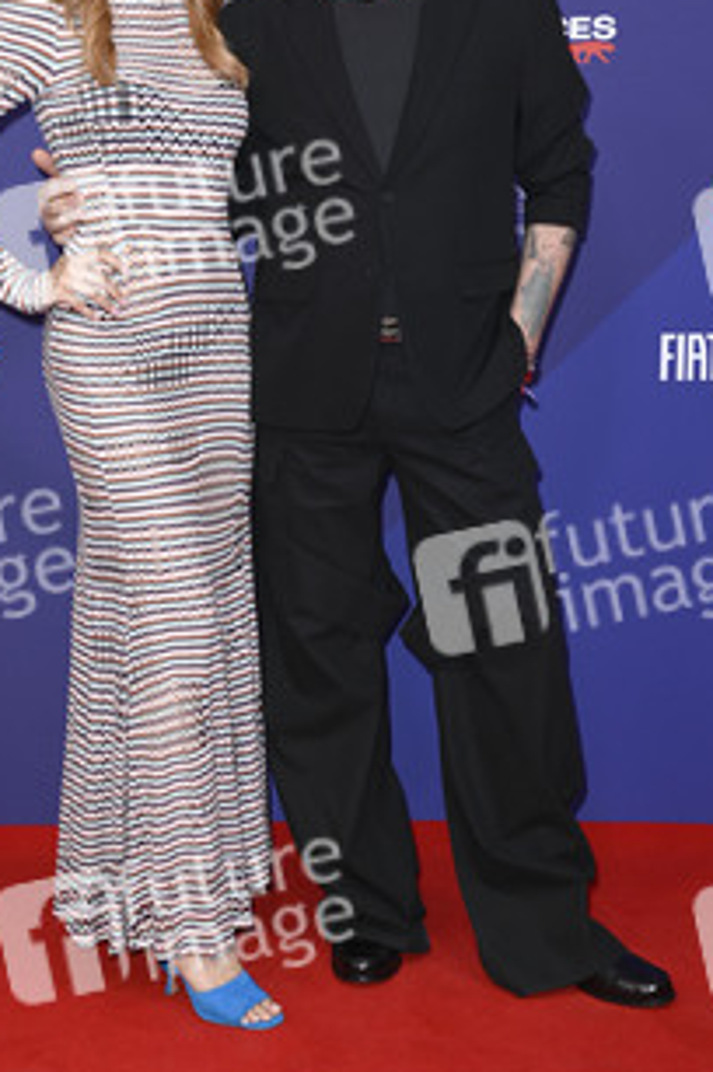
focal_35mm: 73
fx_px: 2173
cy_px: 398
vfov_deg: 27.6
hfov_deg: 18.6
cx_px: 276
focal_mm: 56
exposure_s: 1/250
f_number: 5.6
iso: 500
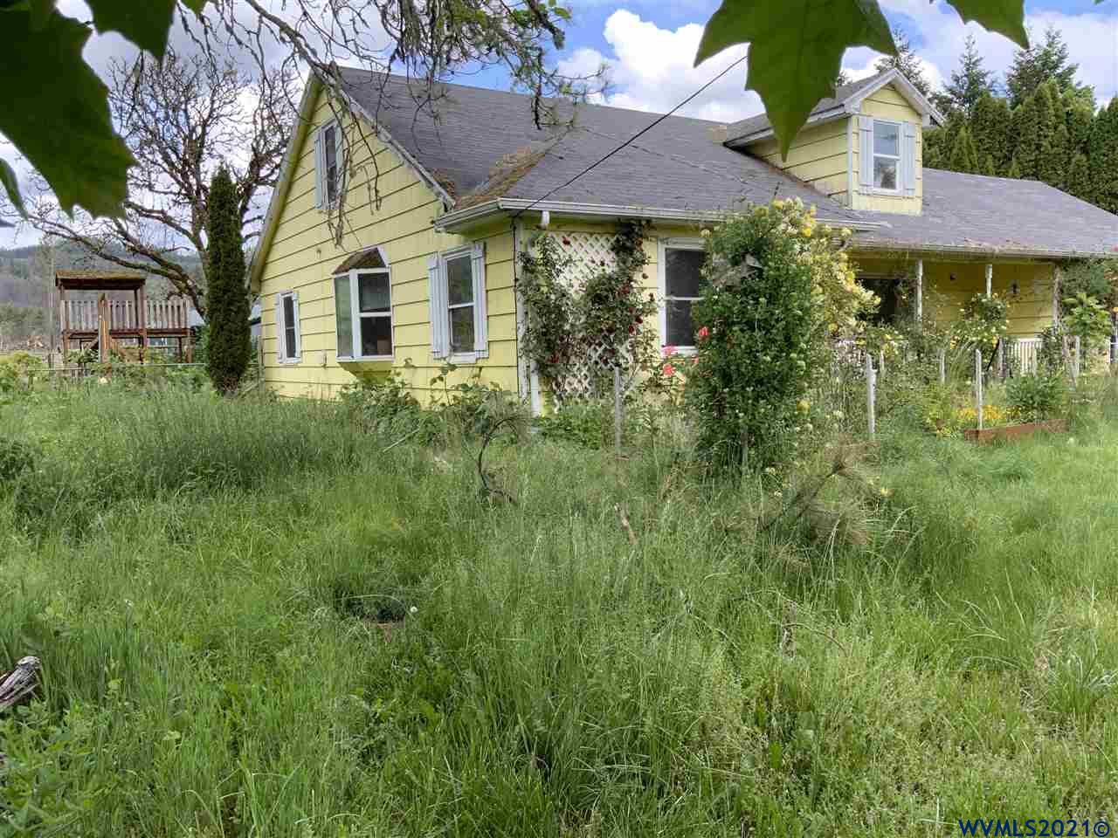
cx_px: 559
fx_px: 937
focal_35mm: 29
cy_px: 419
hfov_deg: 61.7
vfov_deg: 48.2
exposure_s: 1/383
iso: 16
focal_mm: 3
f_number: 1.8
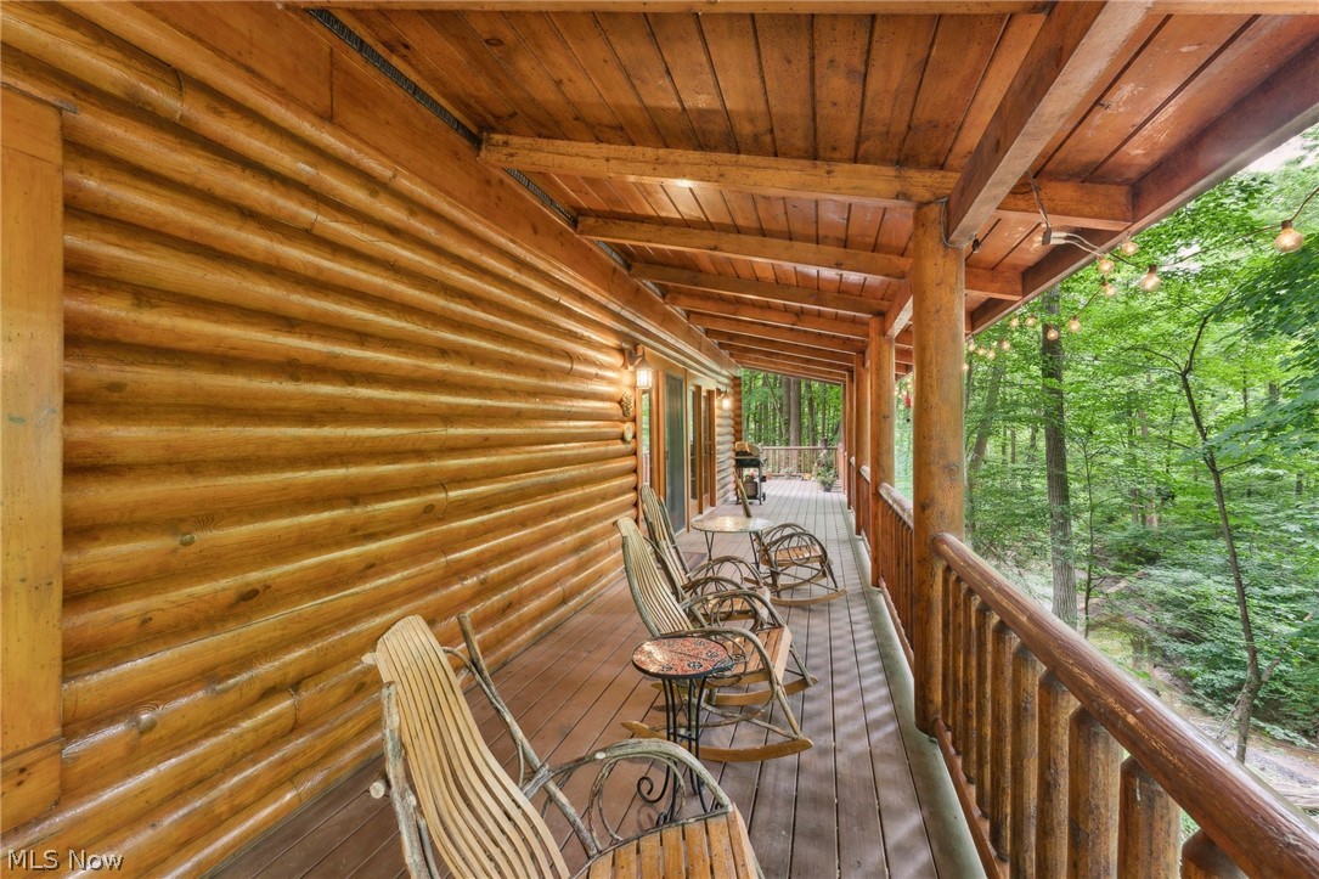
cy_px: 440
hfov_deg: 104.3
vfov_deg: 81.2
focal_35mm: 14
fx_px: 513
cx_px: 660
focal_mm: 14
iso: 640
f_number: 9
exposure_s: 1/4
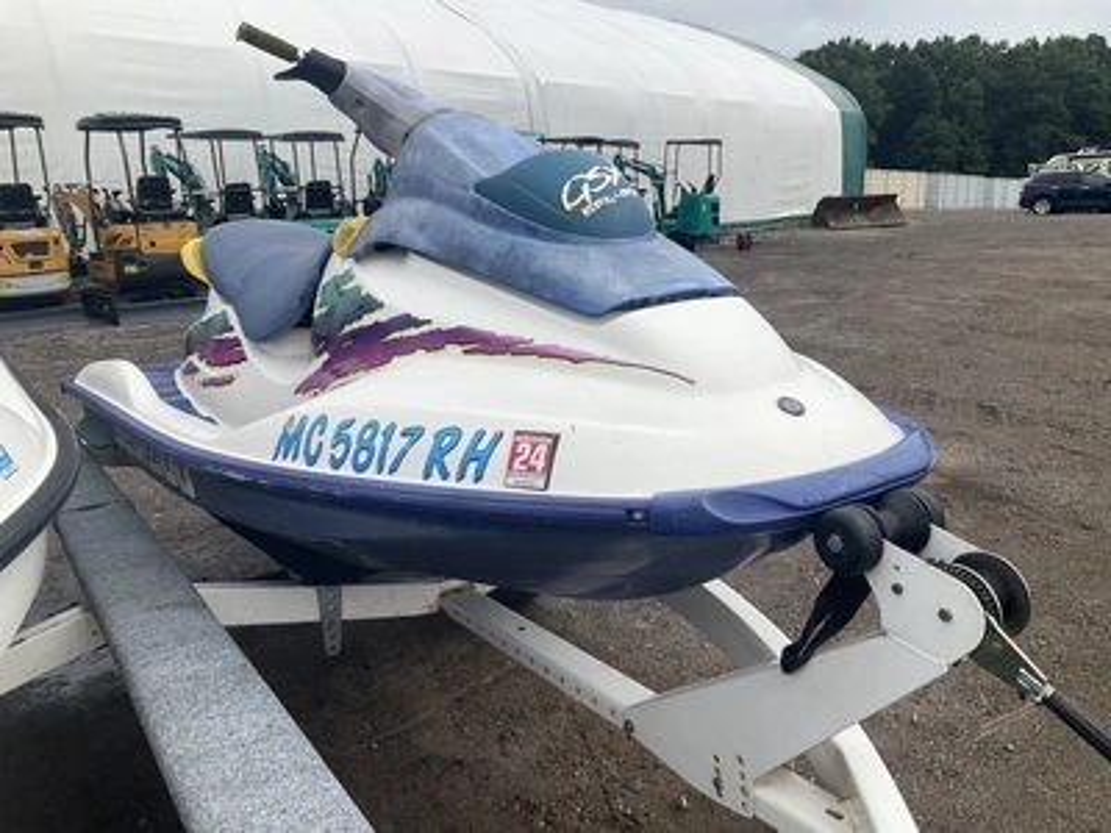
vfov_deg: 48.2
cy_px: 416
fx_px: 931
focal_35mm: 29
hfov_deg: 61.7
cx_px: 556
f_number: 1.8
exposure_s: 1/1035
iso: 25
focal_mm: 3
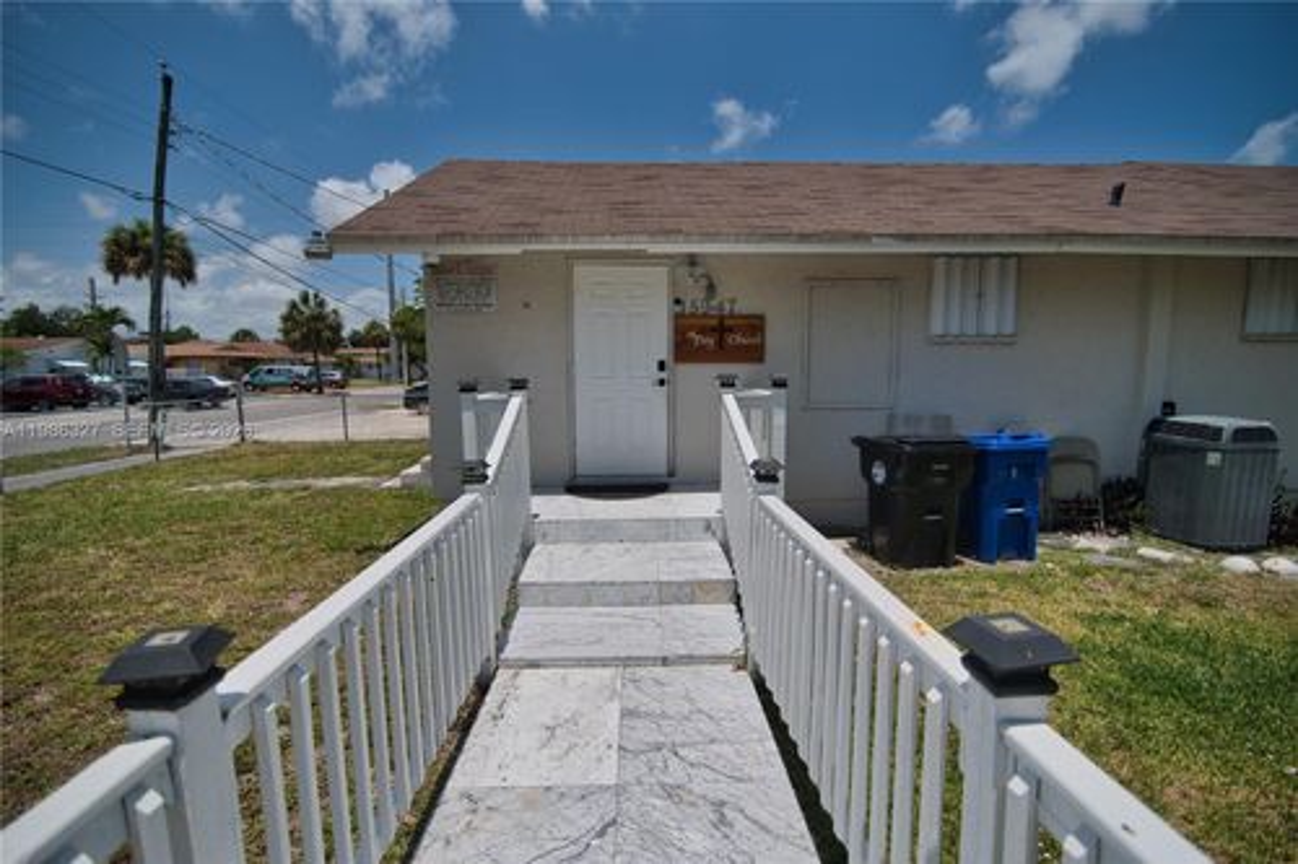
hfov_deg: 96.8
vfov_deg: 73.7
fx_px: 577
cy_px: 432
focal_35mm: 16
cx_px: 649
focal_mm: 16
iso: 100
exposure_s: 1/4000
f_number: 2.8
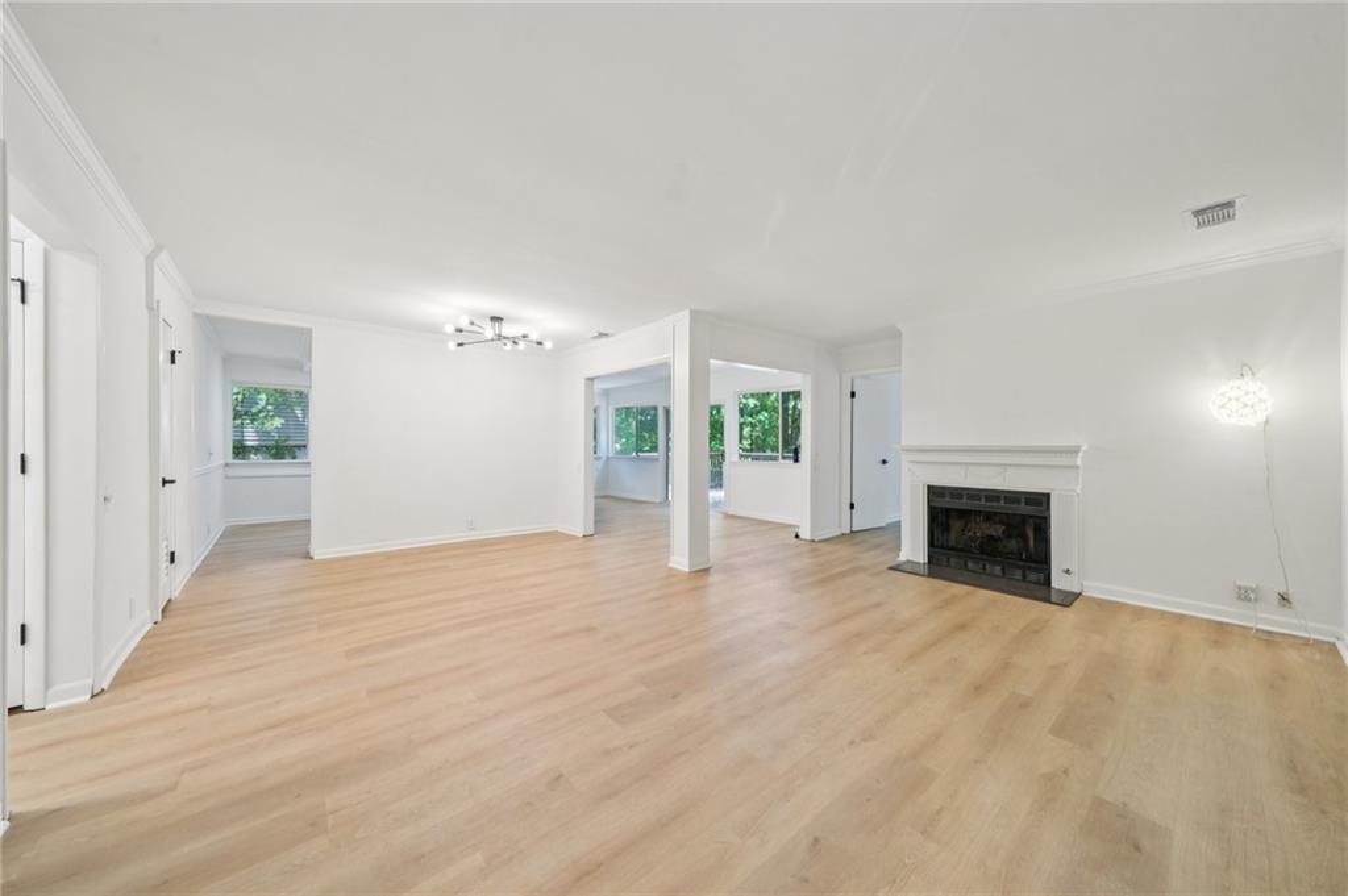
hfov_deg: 112.7
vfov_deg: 89.9
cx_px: 674
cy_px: 448
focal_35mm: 12
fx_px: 449
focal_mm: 12
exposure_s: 1/8
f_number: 8
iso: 400
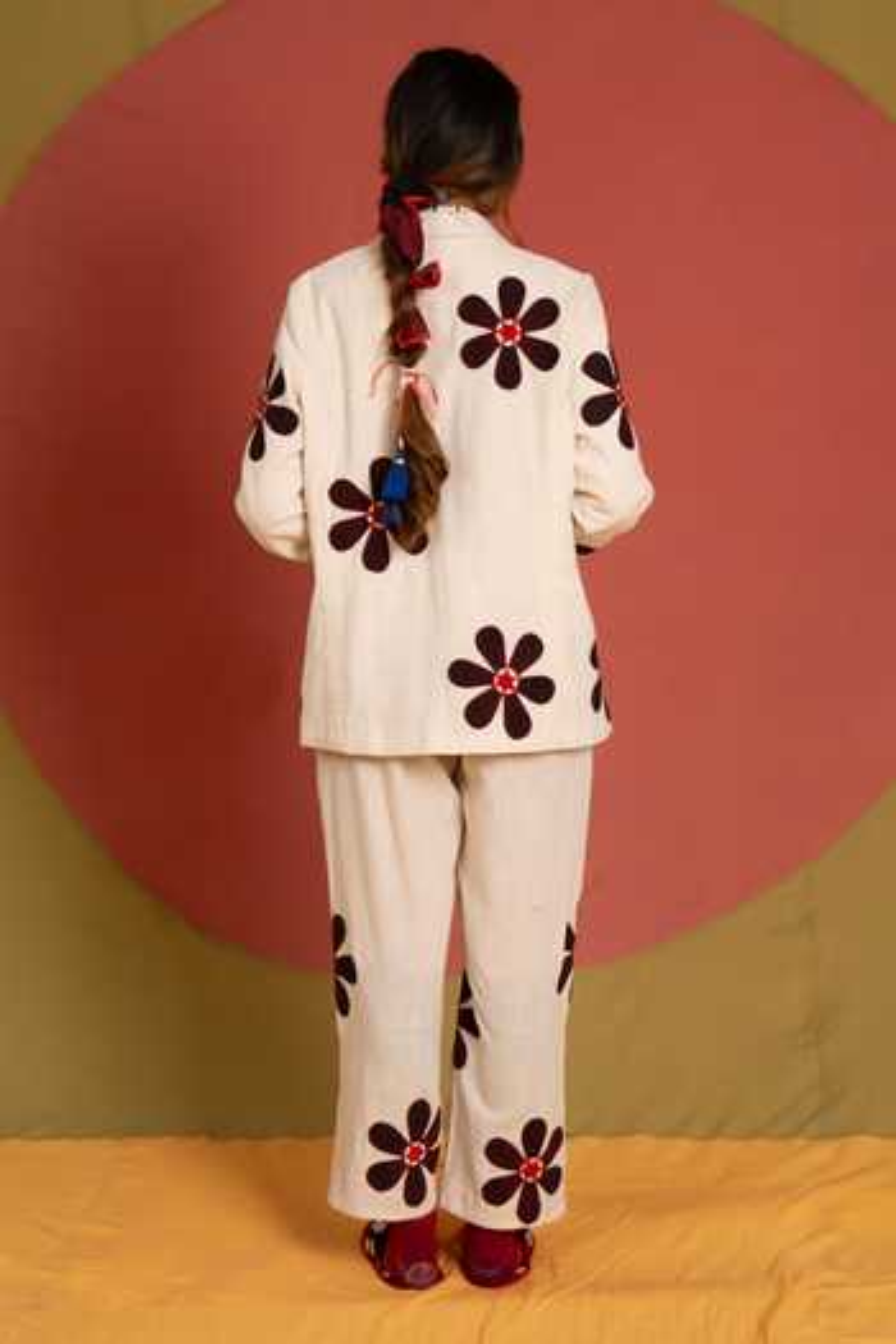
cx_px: 448
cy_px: 672
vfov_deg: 41.1
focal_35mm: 48
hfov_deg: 28.1
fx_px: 1792
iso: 1000
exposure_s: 1/200
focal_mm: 48
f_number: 2.8
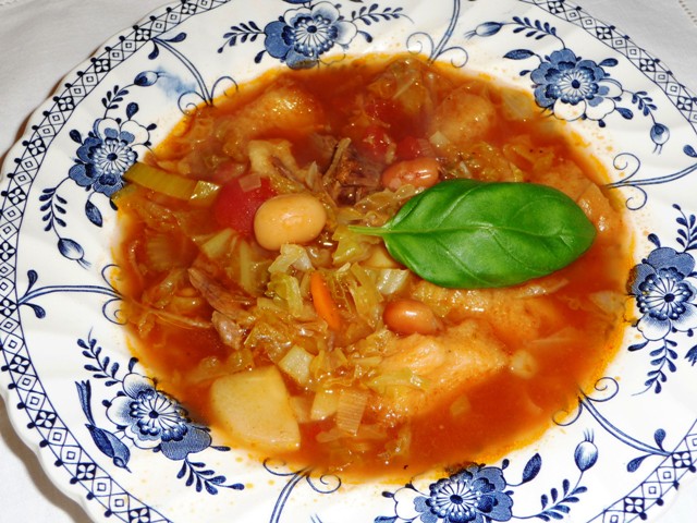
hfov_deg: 34.9
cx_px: 348
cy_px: 262
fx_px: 1107
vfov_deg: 26.6
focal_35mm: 55
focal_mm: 9.3
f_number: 4.3
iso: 100
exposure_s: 1/30
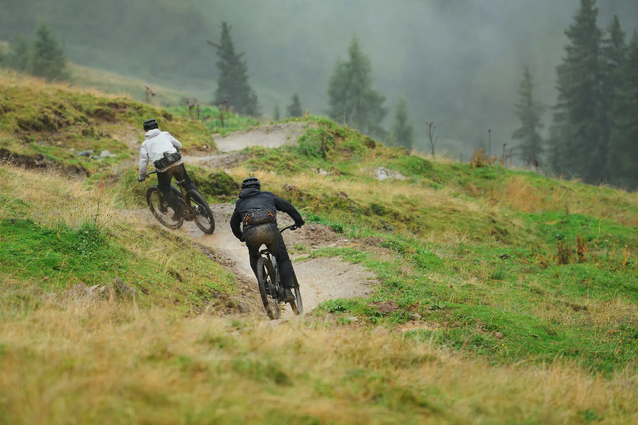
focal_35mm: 228
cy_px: 192
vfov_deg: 6.0
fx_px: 4041
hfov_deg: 9.0
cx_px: 286
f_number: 4
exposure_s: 1/2500
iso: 1000
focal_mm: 200
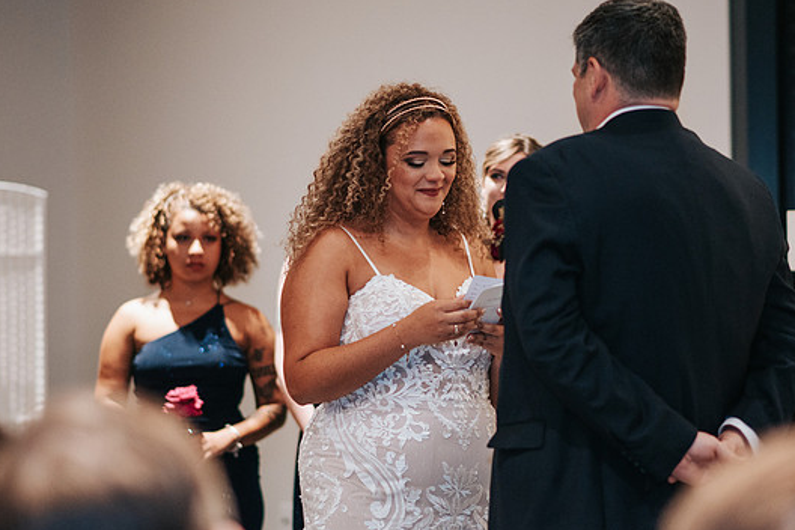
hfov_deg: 14.7
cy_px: 273
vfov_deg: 9.8
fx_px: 3091
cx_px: 429
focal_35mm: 140
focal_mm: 85
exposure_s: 1/160
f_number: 1.8
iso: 800
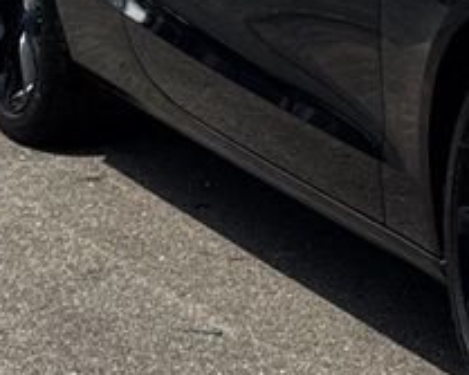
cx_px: 942
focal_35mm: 230
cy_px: -155
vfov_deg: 6.6
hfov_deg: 8.0
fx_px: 3191
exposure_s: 1/4310
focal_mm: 6.76
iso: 64
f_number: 1.78
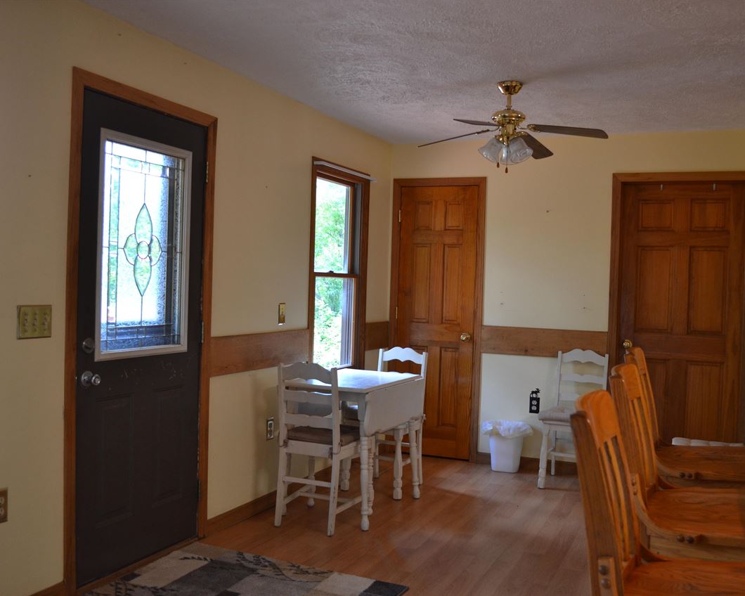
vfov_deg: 43.4
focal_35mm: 34
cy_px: 298
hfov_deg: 52.8
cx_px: 399
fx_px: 750
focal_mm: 20
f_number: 3.8
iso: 400
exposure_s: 1/40
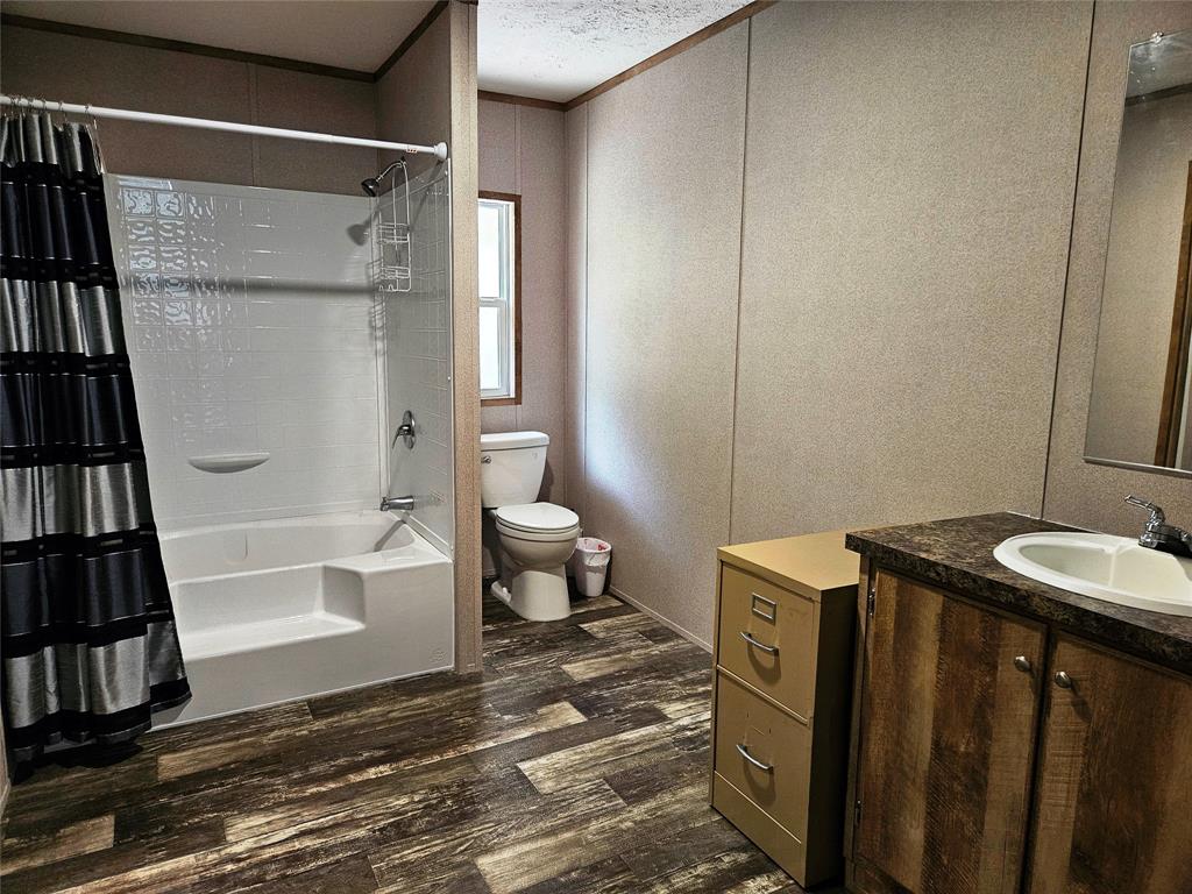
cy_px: 447
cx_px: 596
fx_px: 792
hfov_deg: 73.9
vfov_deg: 58.9
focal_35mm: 23
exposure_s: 1/60
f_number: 1.8
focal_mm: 5.4
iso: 500
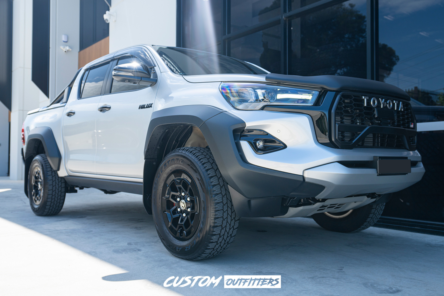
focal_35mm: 29
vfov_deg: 45.0
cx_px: 222
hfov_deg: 63.7
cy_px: 148
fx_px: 358
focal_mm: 29
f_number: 5
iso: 100
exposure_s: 1/100
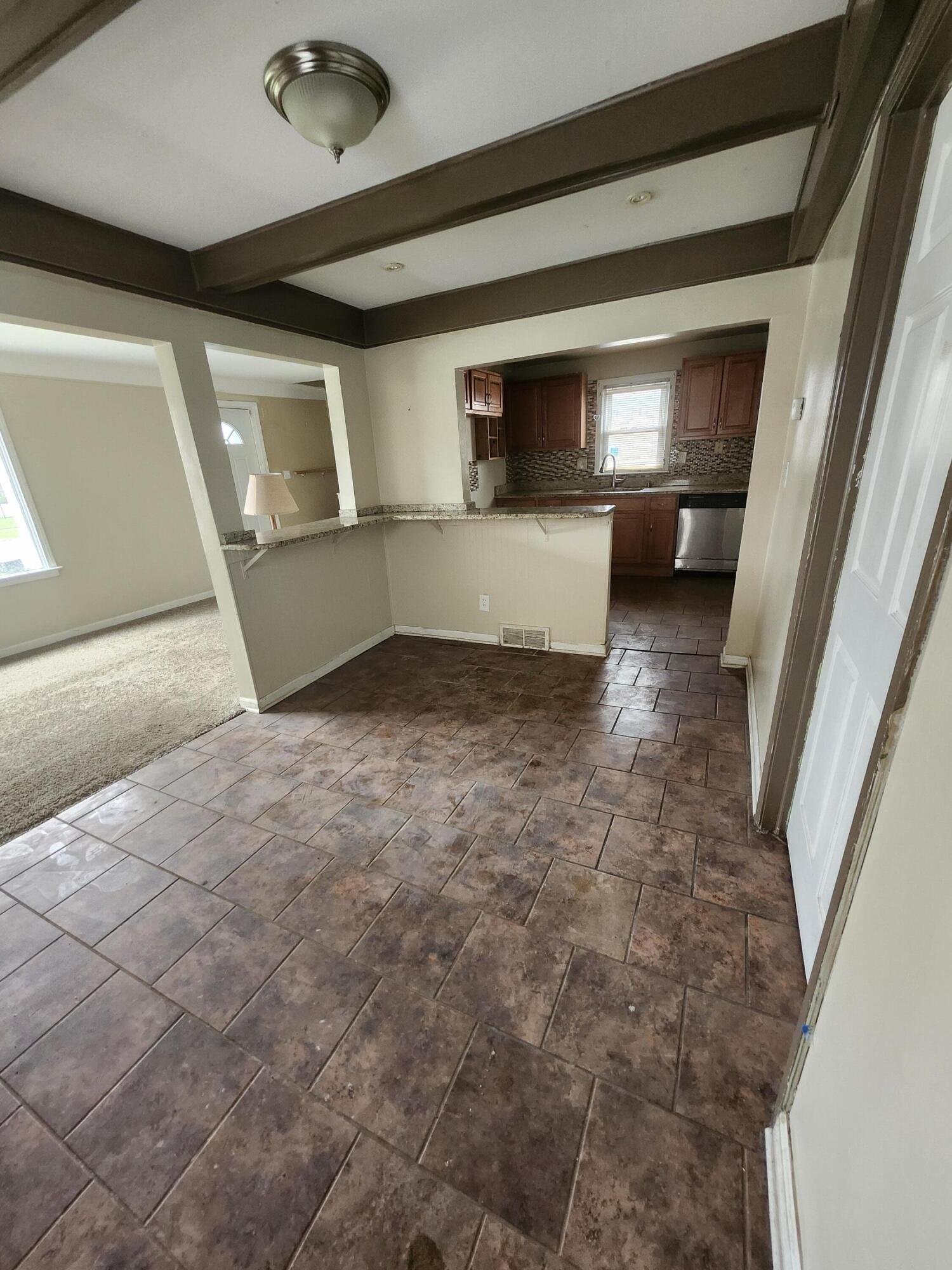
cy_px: 635
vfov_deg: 106.2
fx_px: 477
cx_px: 476
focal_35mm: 13
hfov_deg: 89.9
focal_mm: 1.74
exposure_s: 1/40
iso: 400
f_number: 2.2
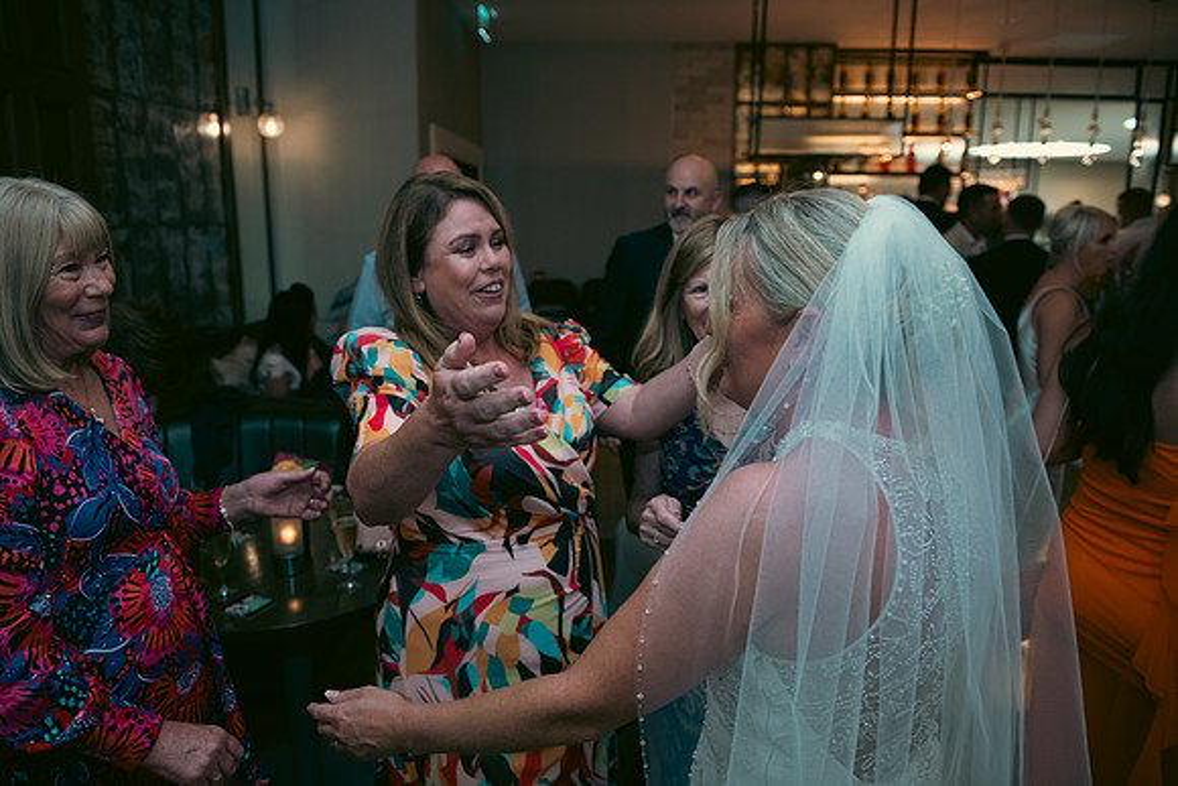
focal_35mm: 24
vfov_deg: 53.2
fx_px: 785
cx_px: 589
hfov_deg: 73.7
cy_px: 393
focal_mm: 24
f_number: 3.5
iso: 800
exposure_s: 1/160
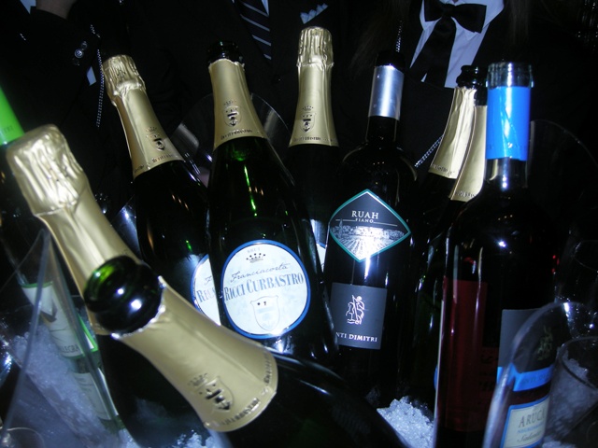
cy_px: 224
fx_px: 622
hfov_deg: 51.4
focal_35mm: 36
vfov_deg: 39.7
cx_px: 299
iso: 64
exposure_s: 1/60
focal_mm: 7.5
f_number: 2.7
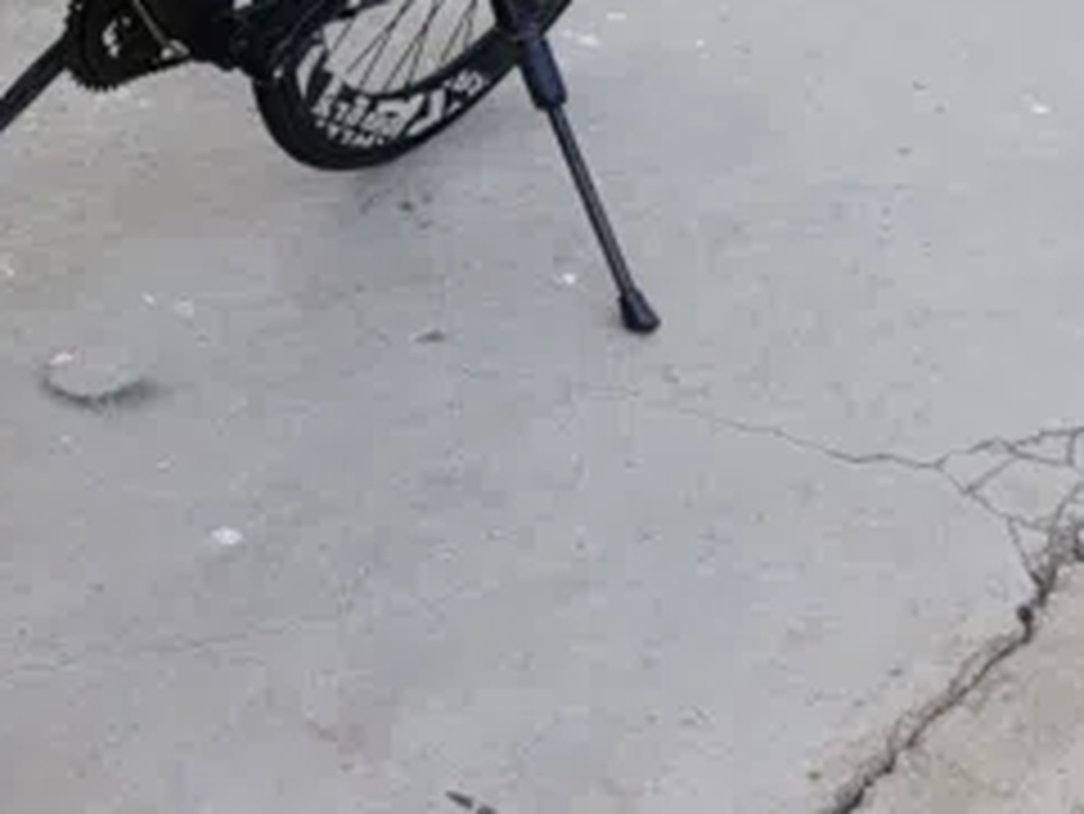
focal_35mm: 61
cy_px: 76
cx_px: -4
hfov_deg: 29.5
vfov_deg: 23.4
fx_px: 1911
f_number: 1.6
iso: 115
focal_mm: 4.09
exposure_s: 1/66.7
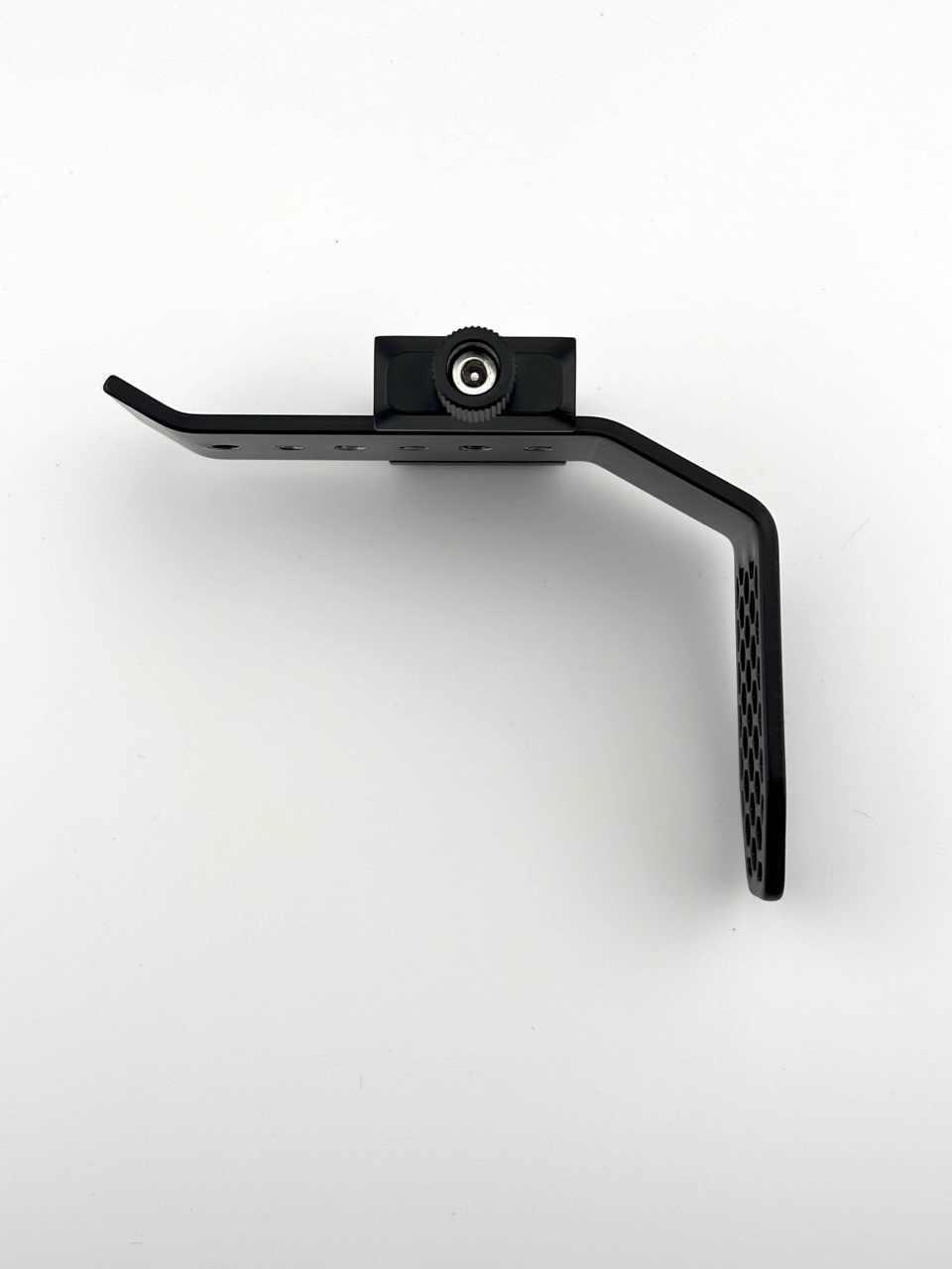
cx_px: 476
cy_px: 634
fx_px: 1907
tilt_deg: -78.1
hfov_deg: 28.0
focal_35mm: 52
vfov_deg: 36.8
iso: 32
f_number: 1.6
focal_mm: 5.96
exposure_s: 1/2024
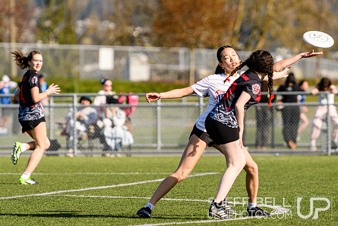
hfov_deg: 4.7
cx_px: 194
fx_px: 4095
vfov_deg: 3.2
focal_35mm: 436
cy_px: 119
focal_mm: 200
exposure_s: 1/2500
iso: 160
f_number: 3.2
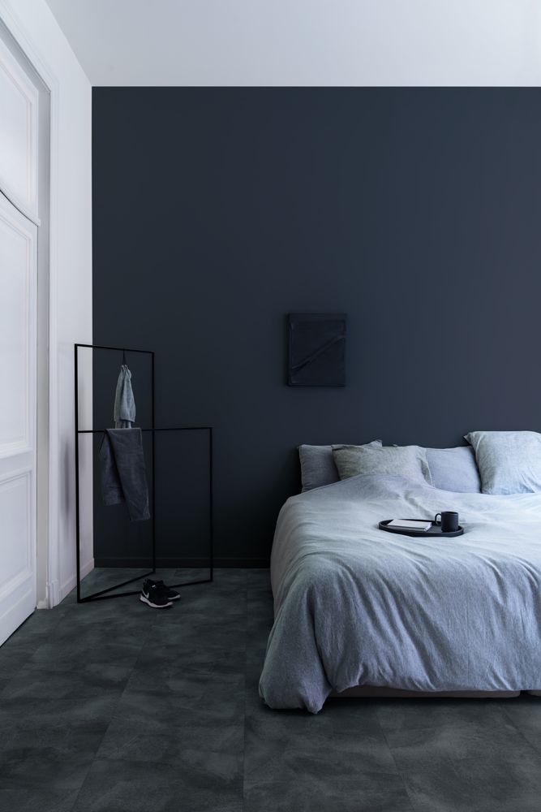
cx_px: 270
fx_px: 676
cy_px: 406
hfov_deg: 43.6
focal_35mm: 30
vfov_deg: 61.9
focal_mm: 30
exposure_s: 2
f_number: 8
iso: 64
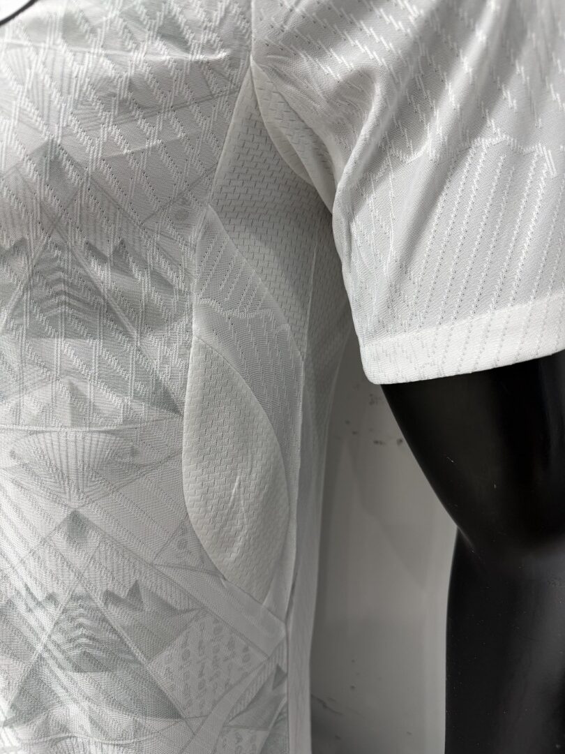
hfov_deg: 56.8
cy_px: 377
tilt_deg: -11.9
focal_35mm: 24
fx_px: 522
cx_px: 282
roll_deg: +1.5
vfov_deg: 71.6
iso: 125
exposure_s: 1/50
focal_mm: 6.76
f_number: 1.78
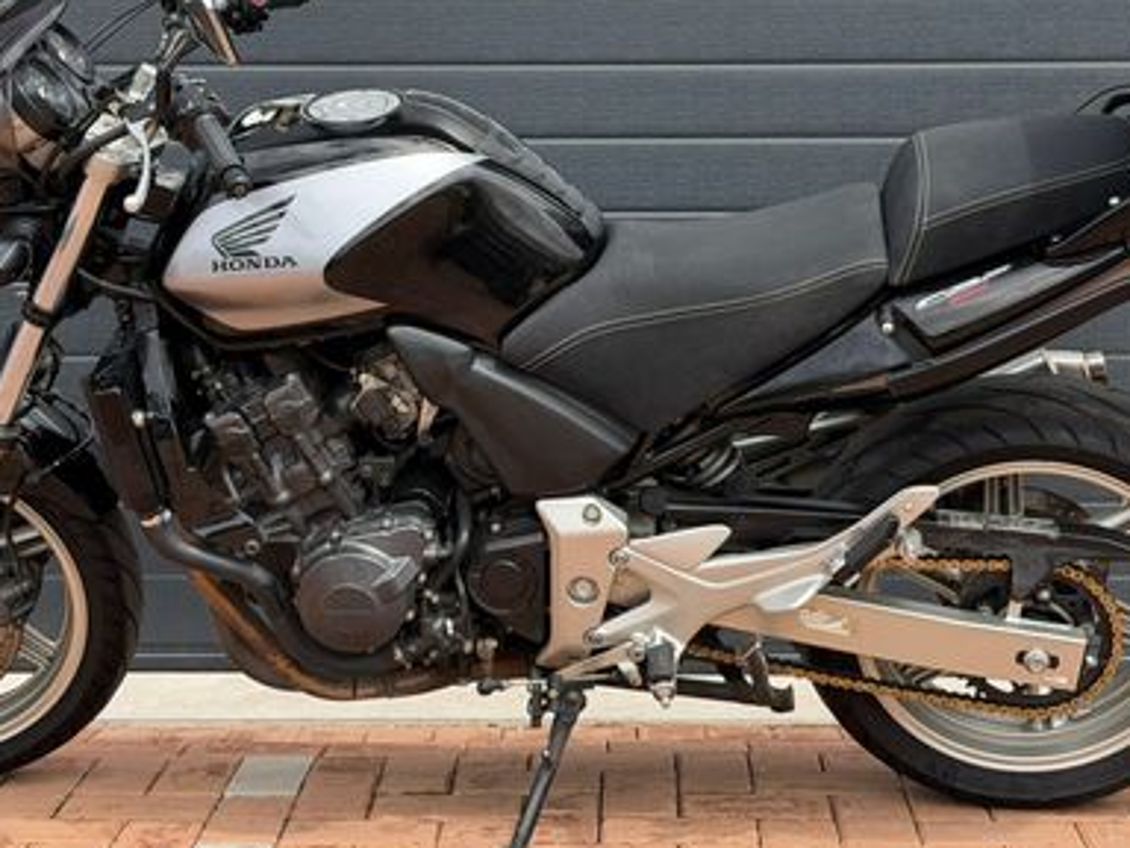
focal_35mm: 80
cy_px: 277
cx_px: 606
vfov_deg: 18.4
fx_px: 2612
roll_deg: -0.2
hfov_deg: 24.4
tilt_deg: -3.2
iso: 100
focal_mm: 6.76
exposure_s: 1/2033
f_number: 1.78
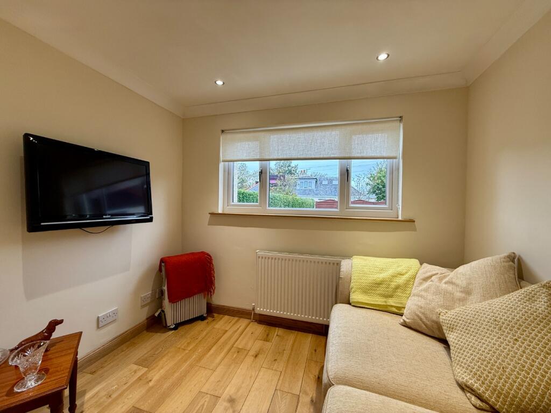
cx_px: 276
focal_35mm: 14
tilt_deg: -0.4
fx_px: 223
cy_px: 206
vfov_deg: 85.7
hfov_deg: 102.1
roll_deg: -1.4
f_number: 2.2
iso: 125
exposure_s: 1/100
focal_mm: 2.22
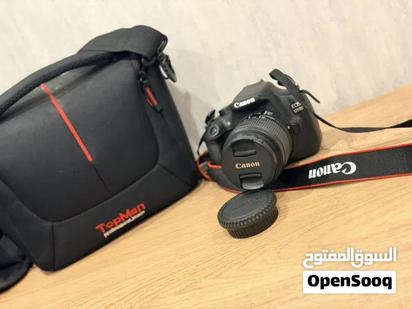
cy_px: 154
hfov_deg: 39.7
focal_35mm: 48
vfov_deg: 30.3
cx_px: 206
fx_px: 571
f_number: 1.78
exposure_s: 1/37
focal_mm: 6.76
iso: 500
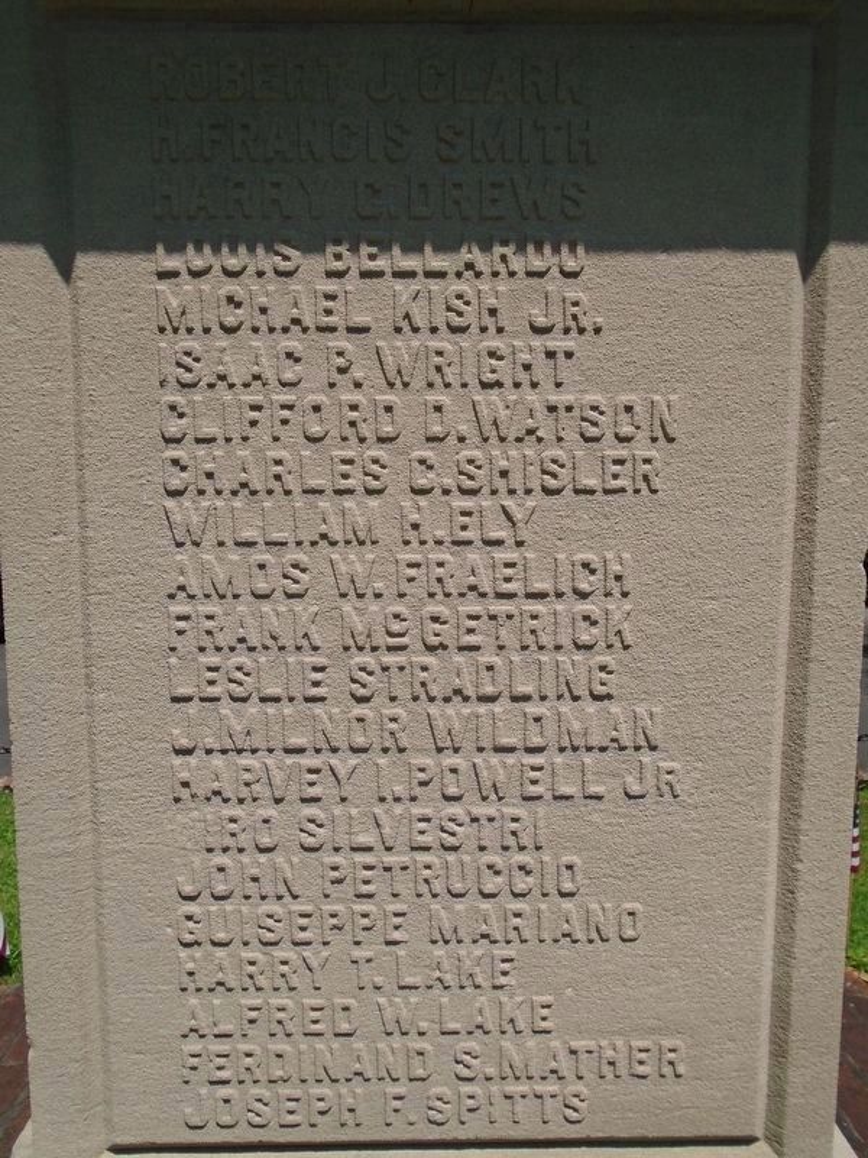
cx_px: 434
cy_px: 579
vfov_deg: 67.3
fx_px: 869
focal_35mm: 26
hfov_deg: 53.1
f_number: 3.2
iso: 100
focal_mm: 4.6
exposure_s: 1/640
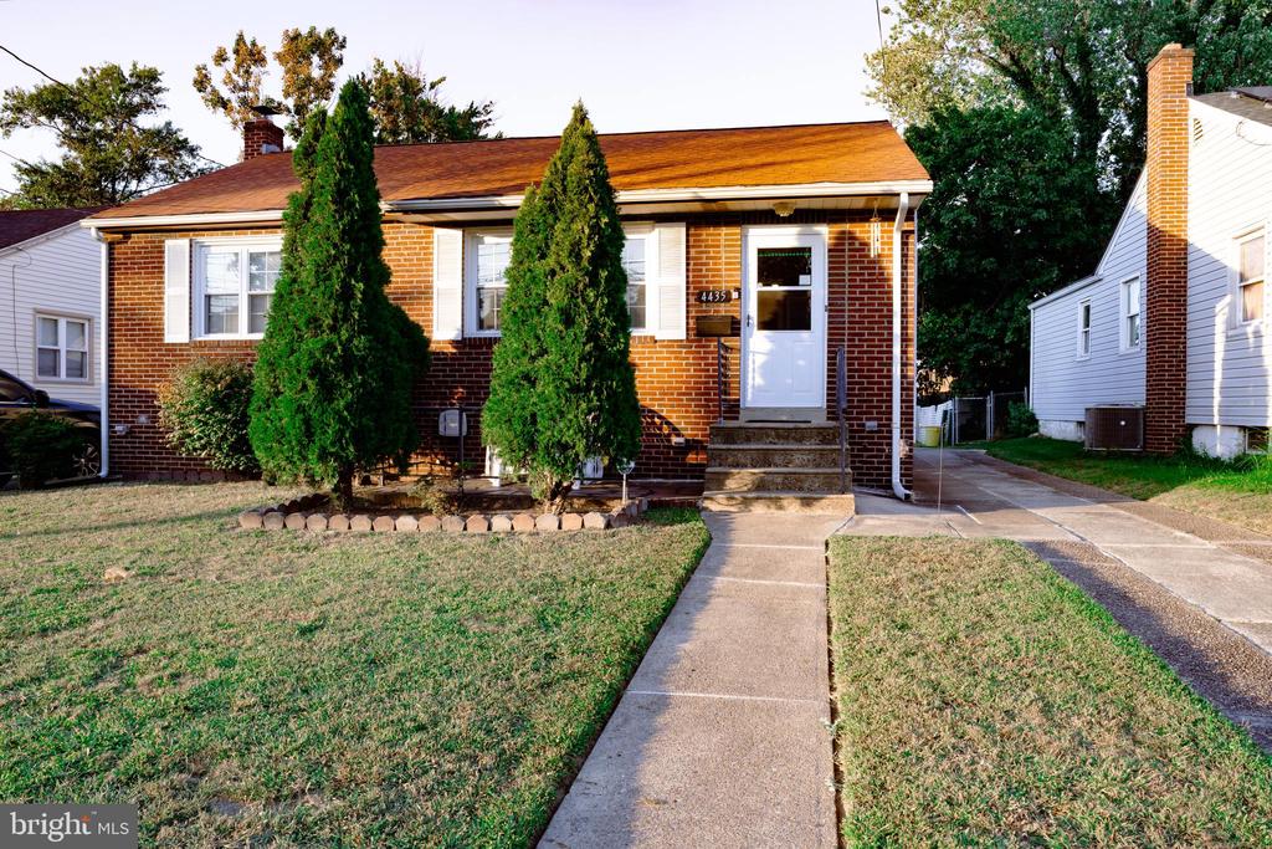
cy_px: 424
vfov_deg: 53.1
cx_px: 636
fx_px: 848
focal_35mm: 24
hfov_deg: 73.7
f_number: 8
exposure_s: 1/30
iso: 160
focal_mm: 24
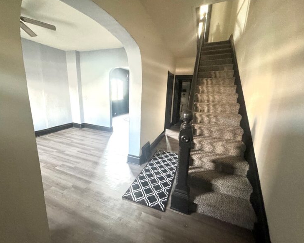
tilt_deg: -11.7
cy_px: 120
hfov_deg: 96.6
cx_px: 139
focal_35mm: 15
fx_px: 135
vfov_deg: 84.0
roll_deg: -0.8
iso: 400
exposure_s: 1/60
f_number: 2.2
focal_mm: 2.22
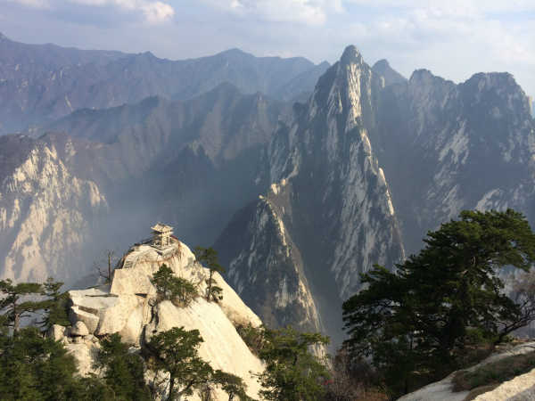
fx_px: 464
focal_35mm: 30
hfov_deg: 60.0
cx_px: 268
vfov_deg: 46.8
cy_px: 200
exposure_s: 1/2415
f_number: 2.2
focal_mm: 4.12
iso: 40
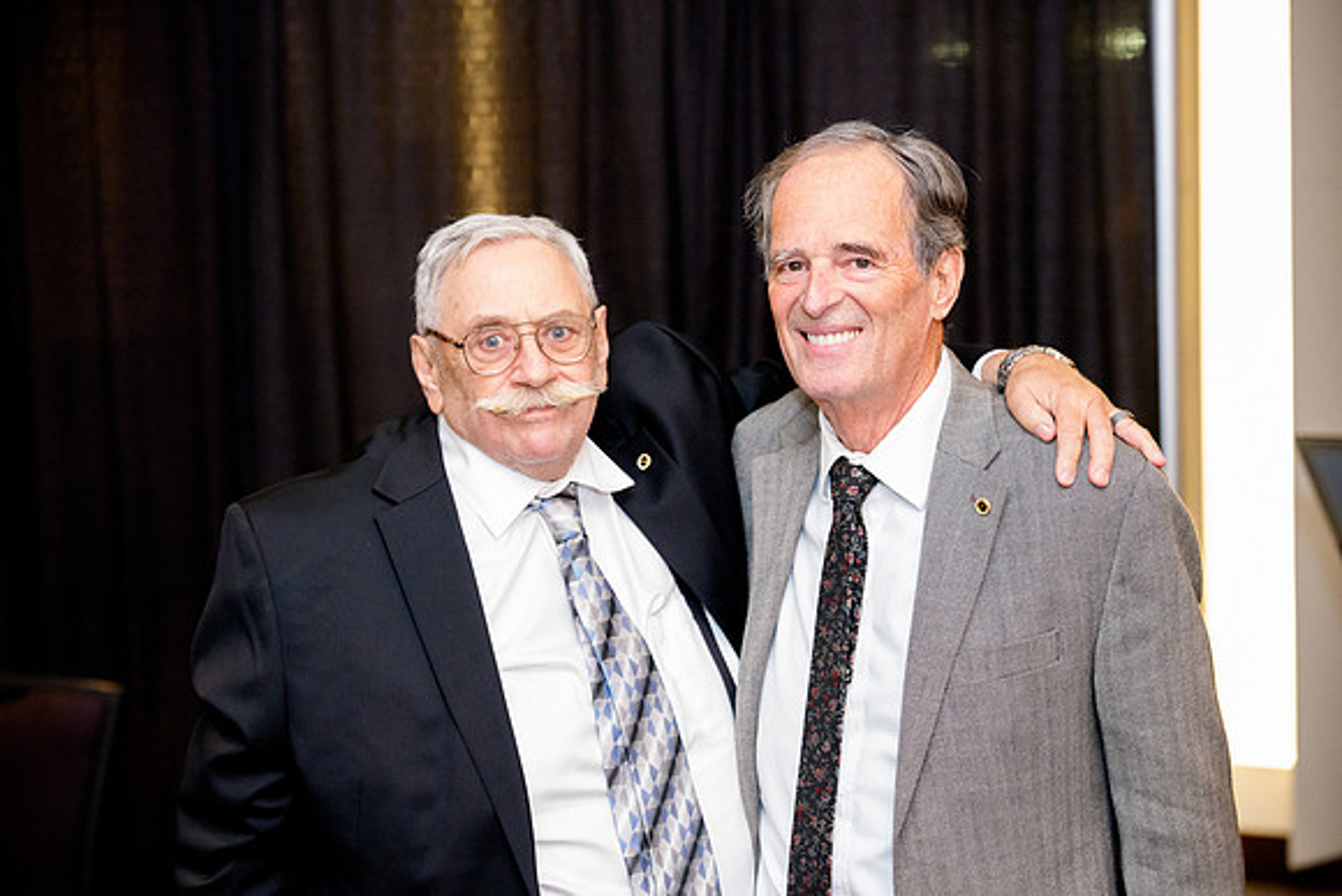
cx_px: 671
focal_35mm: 77
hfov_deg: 26.3
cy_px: 448
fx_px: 2871
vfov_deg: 17.7
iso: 12800
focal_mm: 77
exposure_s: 1/160
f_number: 2.8
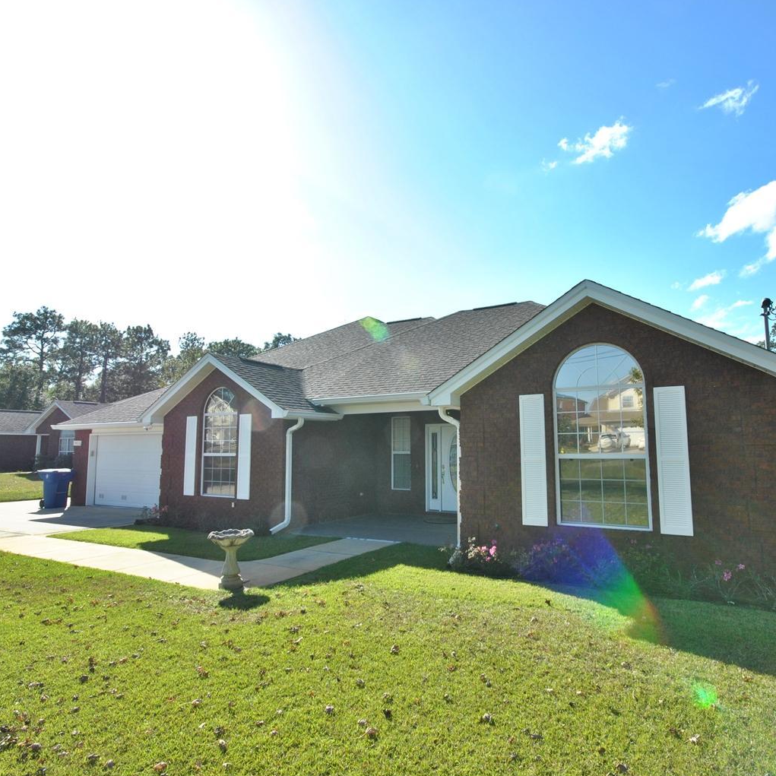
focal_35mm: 20
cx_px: 423
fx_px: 507
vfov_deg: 74.8
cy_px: 387
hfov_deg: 74.7
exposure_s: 1/200
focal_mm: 10
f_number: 9
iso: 200
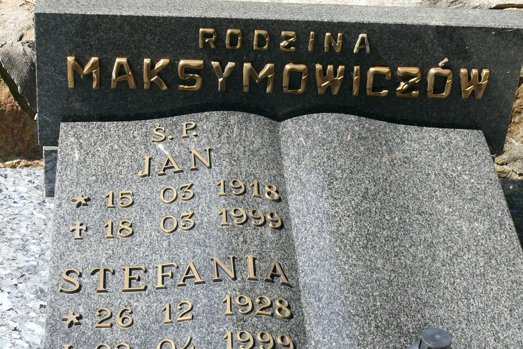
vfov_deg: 17.1
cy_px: 192
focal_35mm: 80
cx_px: 259
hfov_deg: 25.4
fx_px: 1162
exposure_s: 1/200
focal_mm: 11.6
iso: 100
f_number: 5.6
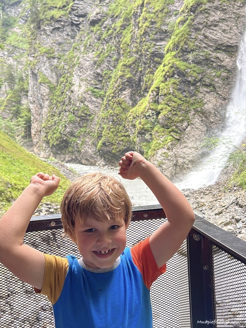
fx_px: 303
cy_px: 164
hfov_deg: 44.2
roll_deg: +3.1
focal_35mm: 32
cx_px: 123
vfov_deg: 56.8
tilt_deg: +1.0
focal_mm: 5.7
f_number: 1.5
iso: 64
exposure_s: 1/217
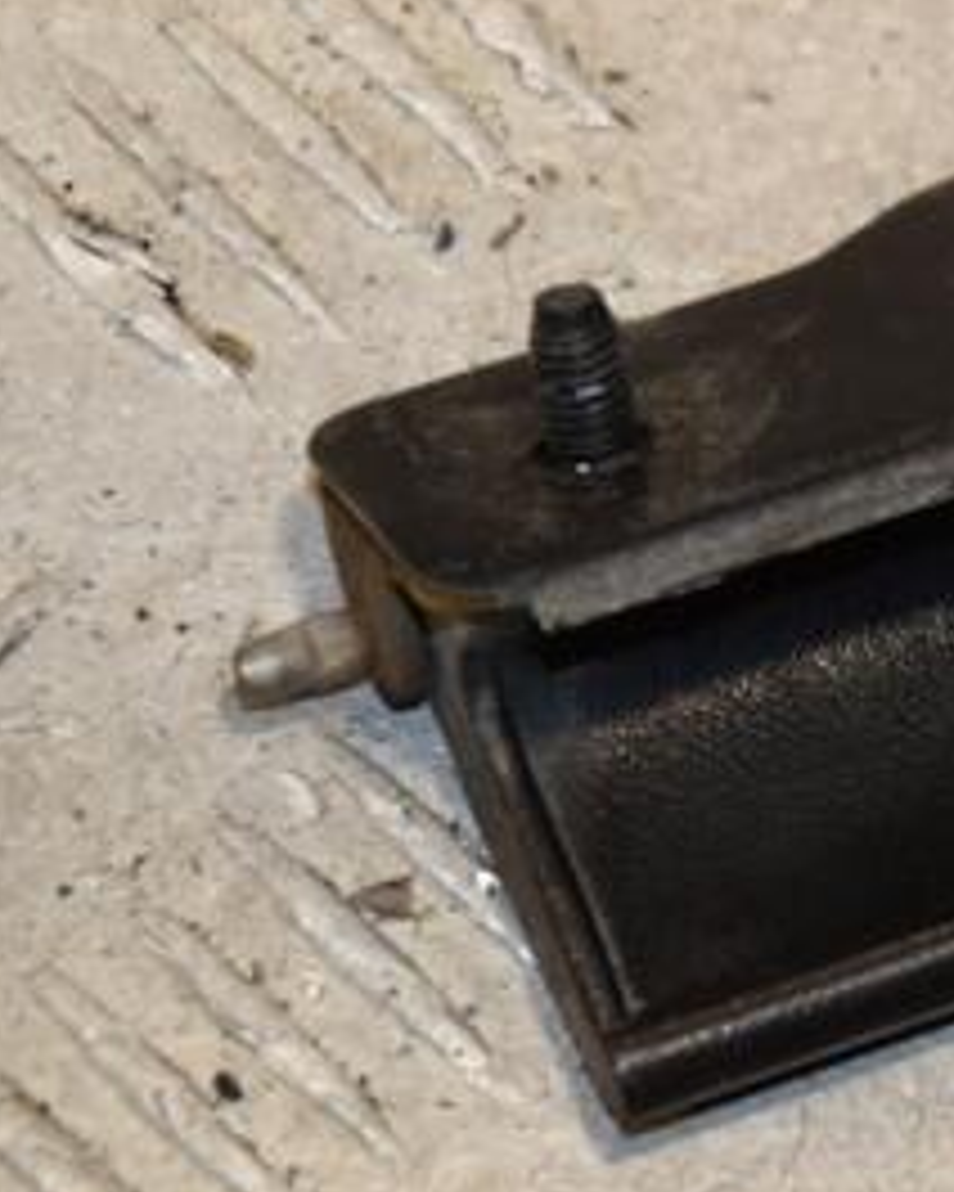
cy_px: 342
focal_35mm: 334
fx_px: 11790
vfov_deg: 5.8
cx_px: 1098
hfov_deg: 4.6
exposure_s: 1/200
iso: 800
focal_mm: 105
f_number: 6.3
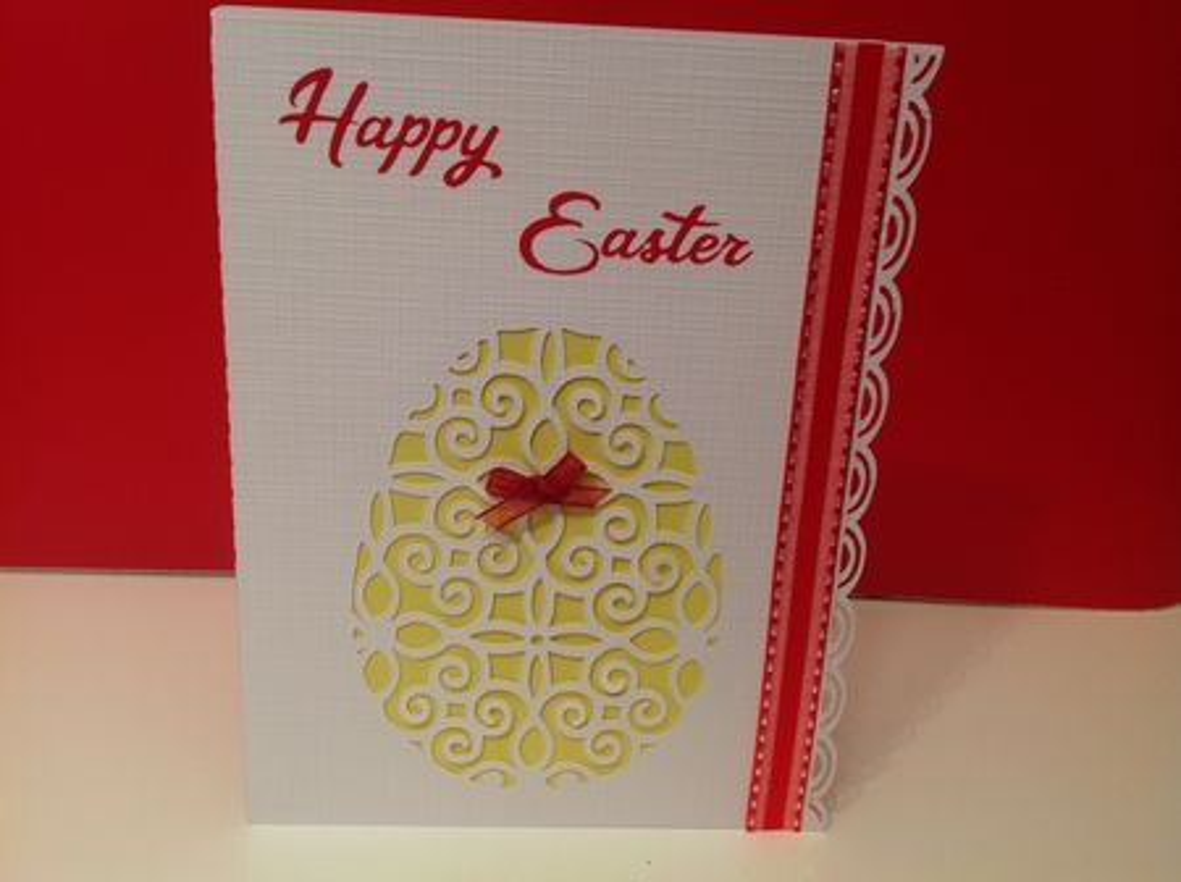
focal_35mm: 35
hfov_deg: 52.7
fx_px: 1192
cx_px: 590
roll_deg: -3.8
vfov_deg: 40.6
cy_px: 441
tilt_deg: -16.0
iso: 50
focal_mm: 4.28
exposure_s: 1/20
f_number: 2.4
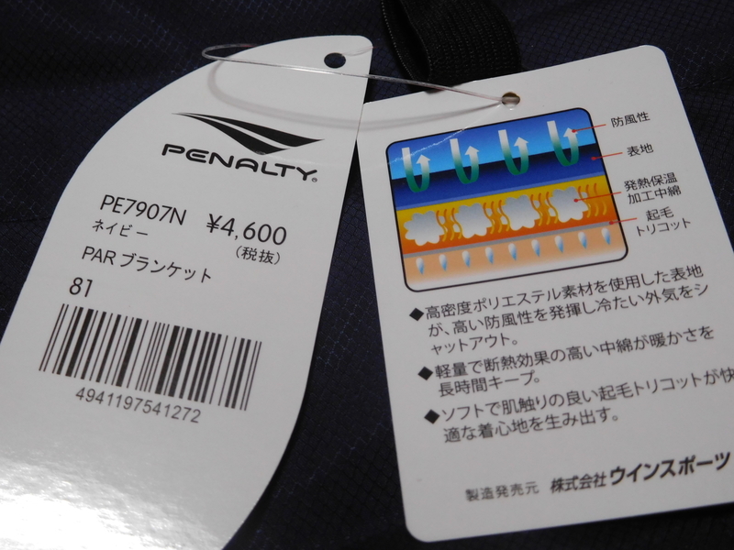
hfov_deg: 42.1
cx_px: 367
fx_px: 954
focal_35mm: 45
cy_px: 275
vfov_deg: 32.2
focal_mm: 8
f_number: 4
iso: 400
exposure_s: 1/30
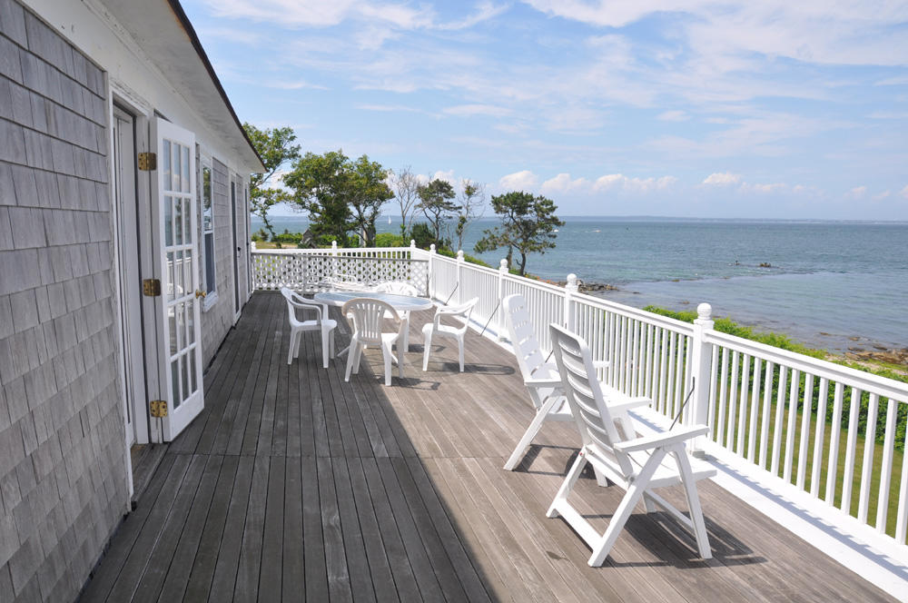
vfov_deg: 47.8
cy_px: 302
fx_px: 680
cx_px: 454
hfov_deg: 67.4
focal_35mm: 27
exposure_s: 1/320
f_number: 9
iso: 200
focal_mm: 18
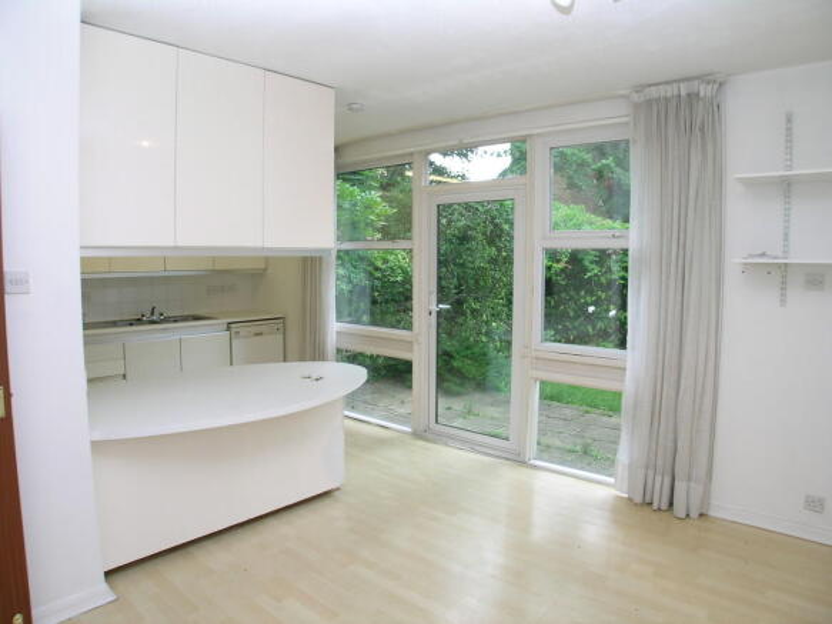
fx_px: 673
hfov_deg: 63.5
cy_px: 312
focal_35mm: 28
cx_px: 416
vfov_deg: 49.7
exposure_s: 1/30.2
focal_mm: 5.8
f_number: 4
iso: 50
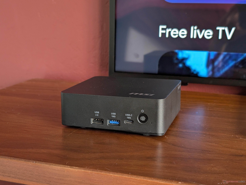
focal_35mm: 49
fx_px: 349
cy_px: 92
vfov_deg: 29.7
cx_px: 123
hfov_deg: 38.9
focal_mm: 6.9
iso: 77
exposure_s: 1/15.5
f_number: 1.68
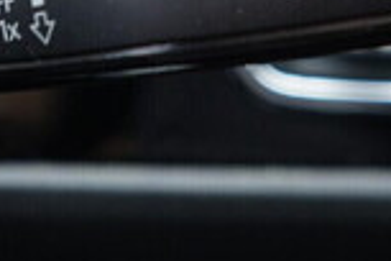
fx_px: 1401
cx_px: 89
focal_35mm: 129
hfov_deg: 15.8
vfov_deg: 10.4
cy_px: -91
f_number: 2.8
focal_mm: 24
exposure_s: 1/40
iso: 400
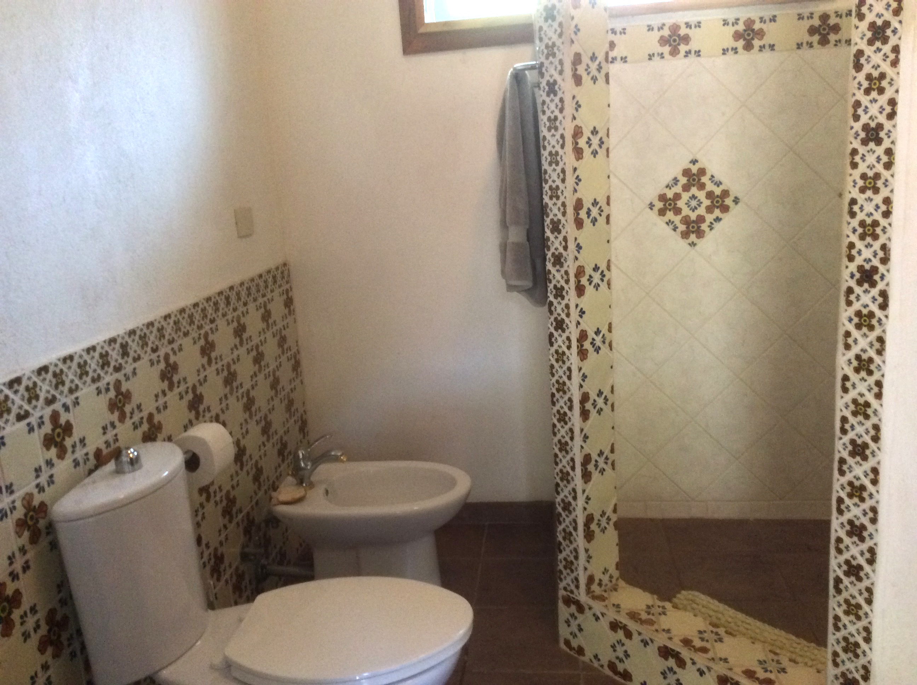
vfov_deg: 44.1
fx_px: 846
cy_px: 342
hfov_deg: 56.9
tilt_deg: -14.7
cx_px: 458
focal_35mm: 32
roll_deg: +4.5
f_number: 2.4
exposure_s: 1/24
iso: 250
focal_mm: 3.3
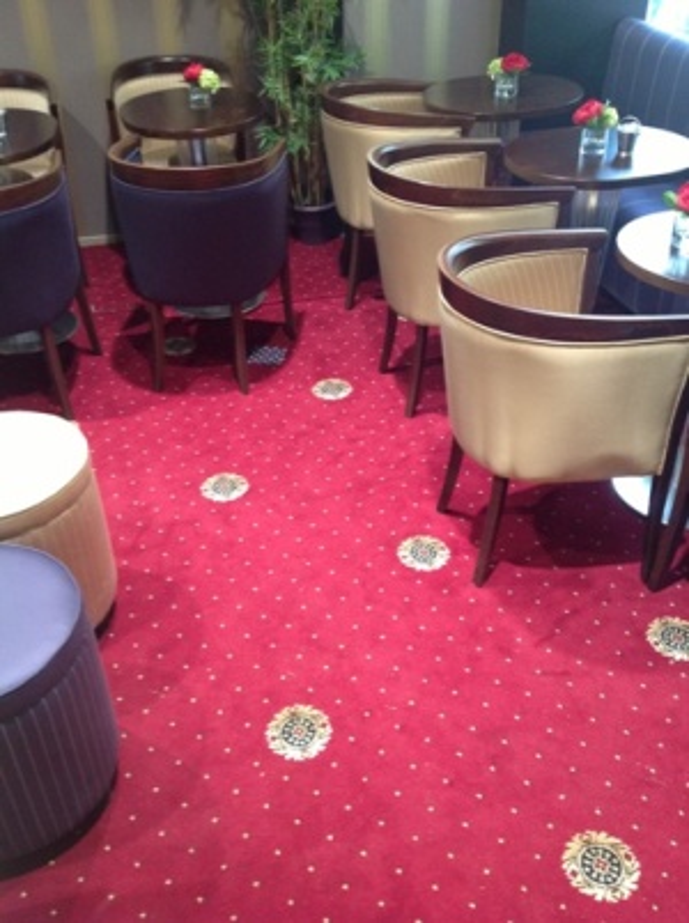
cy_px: 462
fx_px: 932
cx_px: 344
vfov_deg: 52.7
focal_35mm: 35
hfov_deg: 40.6
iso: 160
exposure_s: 1/17
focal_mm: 4.28
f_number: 2.4
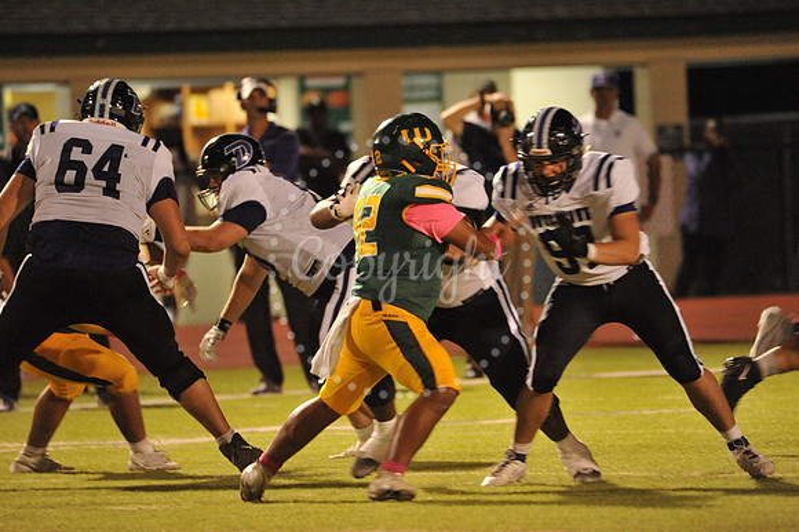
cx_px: 400
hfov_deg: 4.1
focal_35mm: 500
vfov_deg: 2.7
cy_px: 266
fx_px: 11090
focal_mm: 500
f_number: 6.3
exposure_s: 1/160
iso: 6400
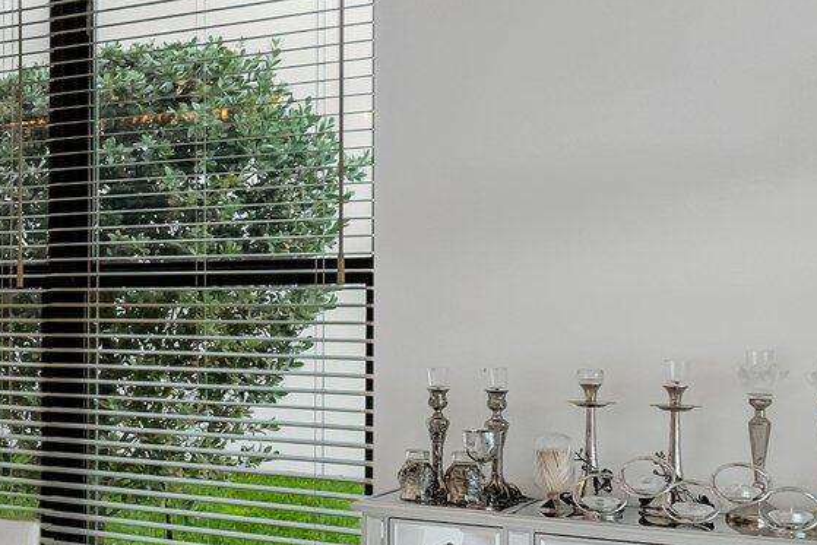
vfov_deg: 24.6
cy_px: 338
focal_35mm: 55
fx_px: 1248
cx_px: -286
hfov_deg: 28.5
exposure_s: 1/100
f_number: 8
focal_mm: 10
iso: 1100
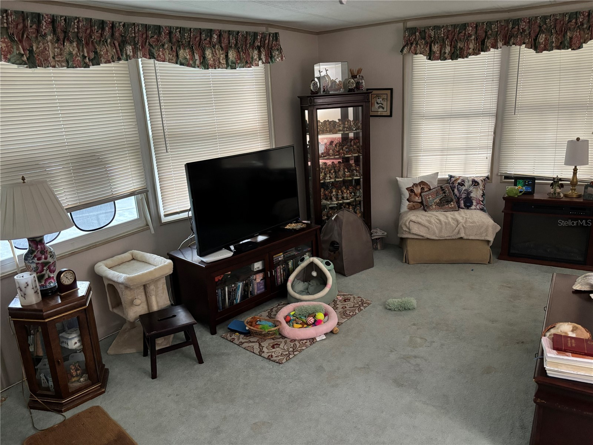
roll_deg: +3.0
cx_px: 296
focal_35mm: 26
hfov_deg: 67.3
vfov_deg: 53.1
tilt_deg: -17.2
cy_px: 222
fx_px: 445
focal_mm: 5.96
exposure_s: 1/40
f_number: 1.6
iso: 400
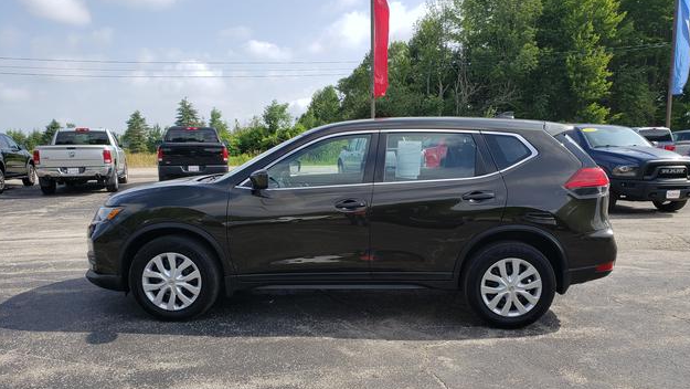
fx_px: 531
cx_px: 348
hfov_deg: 66.0
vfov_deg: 40.1
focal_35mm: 29
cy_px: 224
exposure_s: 1/981
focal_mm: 4.3
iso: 50
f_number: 2.4
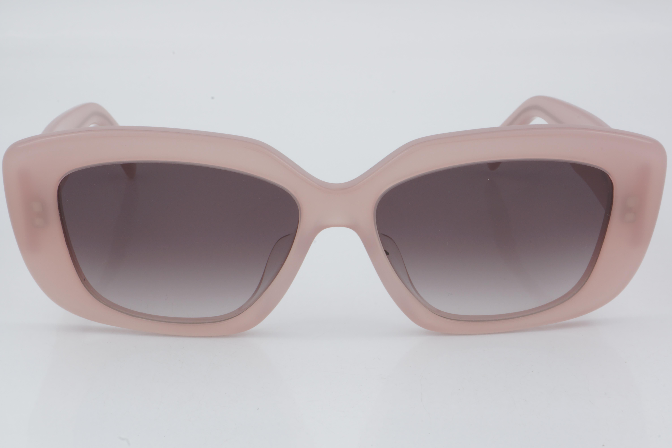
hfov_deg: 24.6
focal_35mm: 82
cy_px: 224
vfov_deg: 16.6
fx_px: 1540
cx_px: 336
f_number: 32
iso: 100
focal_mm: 55
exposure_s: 1/3
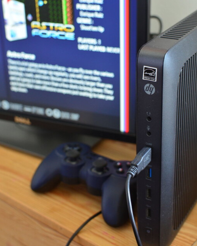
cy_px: 118
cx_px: 98
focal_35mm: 61
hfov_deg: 25.2
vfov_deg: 31.2
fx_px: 441
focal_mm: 35
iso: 640
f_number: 4
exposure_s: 1/20
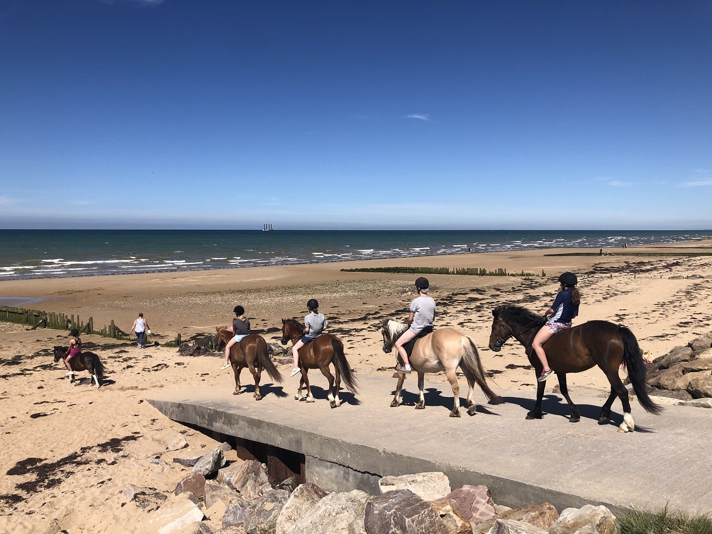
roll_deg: +0.3
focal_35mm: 28
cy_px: 267
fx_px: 576
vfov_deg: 49.7
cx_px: 356
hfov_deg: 63.4
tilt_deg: -4.1
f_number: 1.8
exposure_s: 1/3436
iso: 20
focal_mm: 4
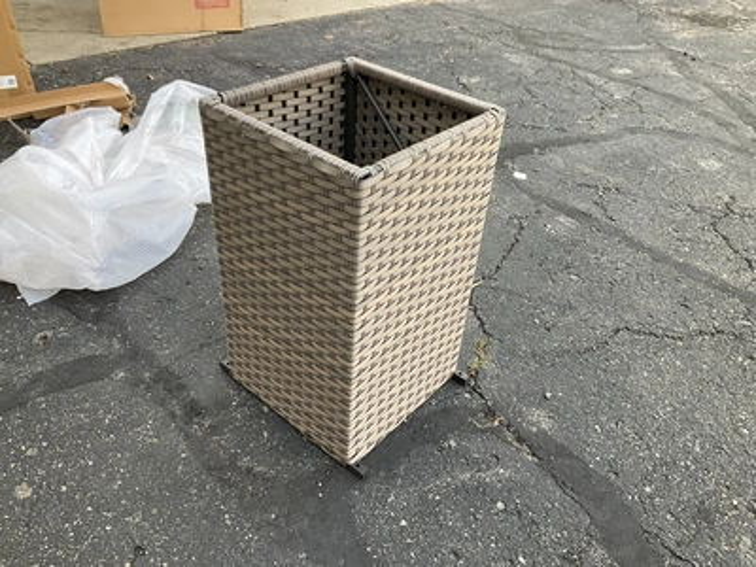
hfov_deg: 61.7
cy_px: 284
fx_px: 633
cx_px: 378
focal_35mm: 29
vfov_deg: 48.2
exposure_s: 1/122
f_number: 1.8
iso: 40
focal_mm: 3
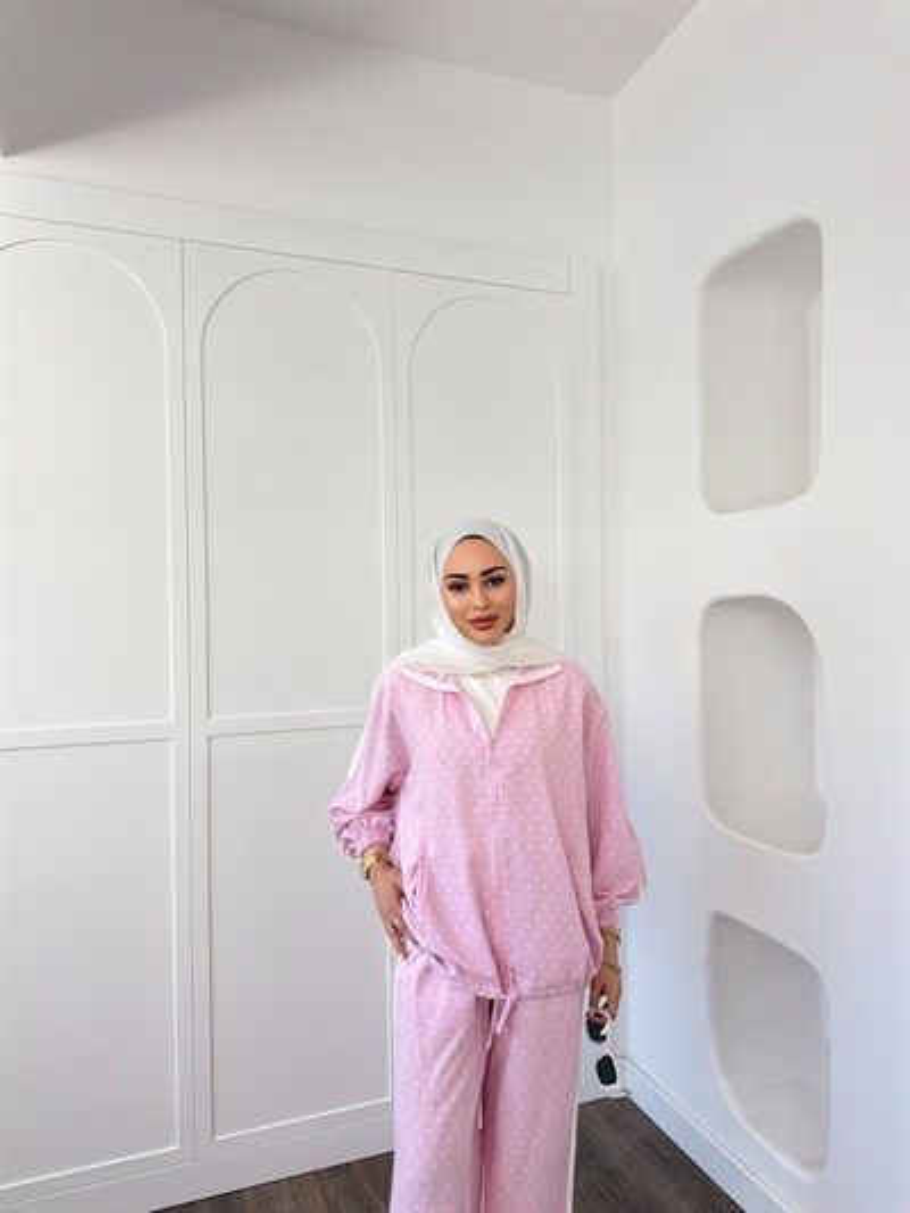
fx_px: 841
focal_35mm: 24
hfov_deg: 56.8
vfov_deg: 71.6
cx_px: 455
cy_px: 606
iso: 250
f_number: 1.78
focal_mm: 6.76
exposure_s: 1/1106
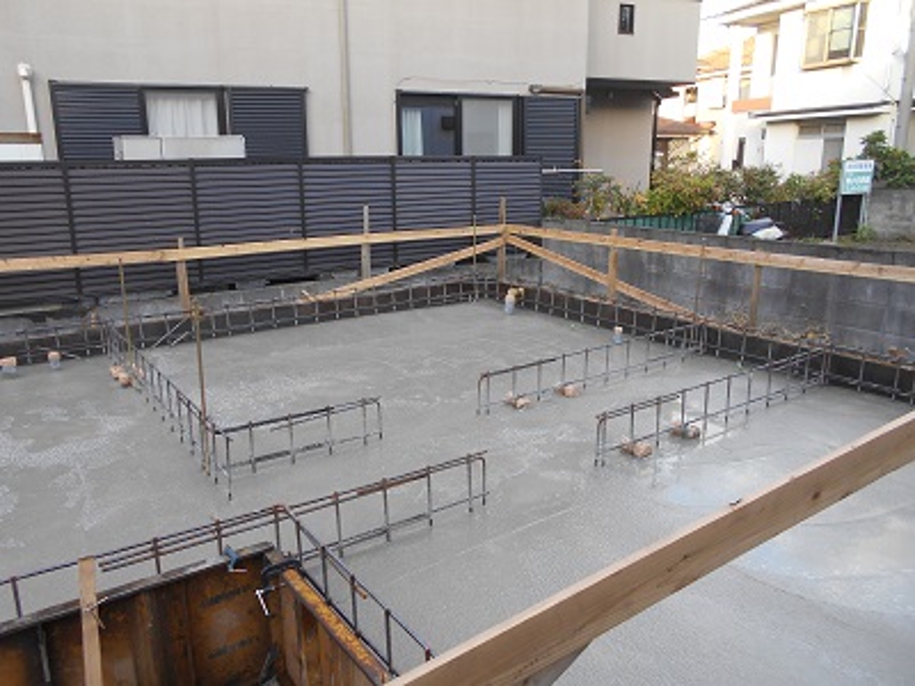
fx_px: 687
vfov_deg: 53.1
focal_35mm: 26
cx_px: 458
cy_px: 343
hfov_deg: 67.3
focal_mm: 4.6
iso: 80
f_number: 3.2
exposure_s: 1/80
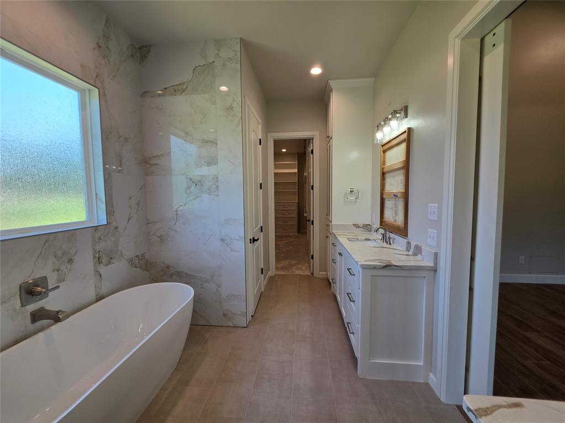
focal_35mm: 13
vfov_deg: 89.9
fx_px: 212
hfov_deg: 106.2
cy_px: 212
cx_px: 282
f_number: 1.9
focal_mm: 2.2
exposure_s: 1/120
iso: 20
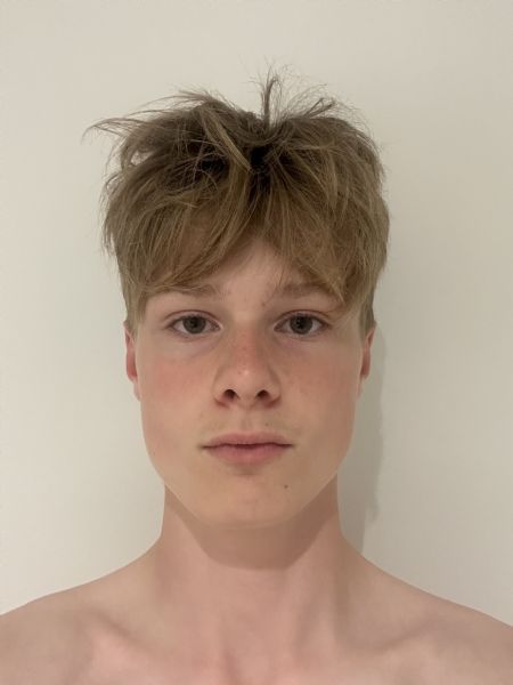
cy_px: 342
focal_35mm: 30
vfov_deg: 60.0
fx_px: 593
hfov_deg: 46.8
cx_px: 256
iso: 320
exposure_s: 1/33
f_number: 1.9
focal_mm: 2.69
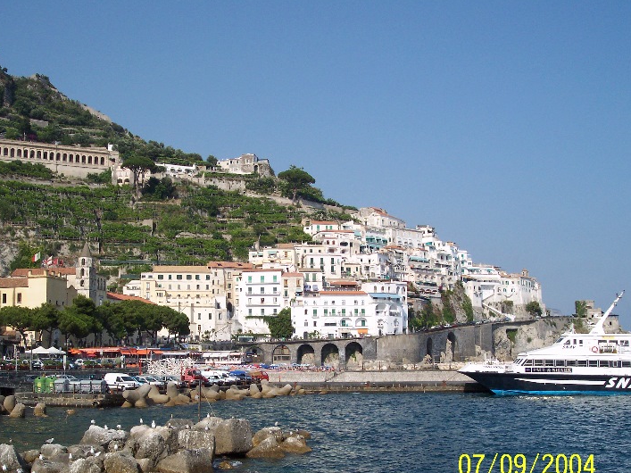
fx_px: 784
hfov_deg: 43.8
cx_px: 275
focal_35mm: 43
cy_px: 264
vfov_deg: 33.6
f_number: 4.8
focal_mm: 8
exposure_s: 1/1000
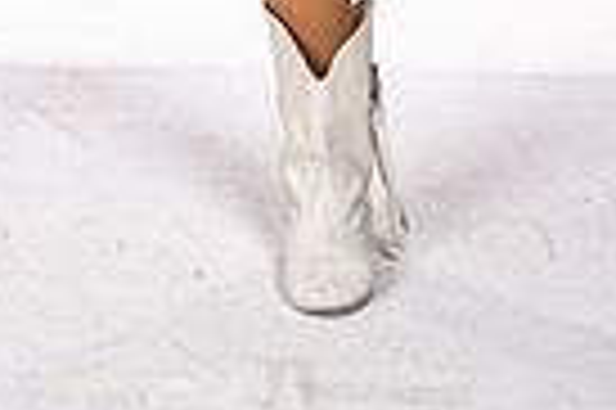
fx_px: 3931
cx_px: 144
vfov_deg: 5.7
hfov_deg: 8.9
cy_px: -586
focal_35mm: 230
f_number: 7.1
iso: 250
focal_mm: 70
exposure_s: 1/320
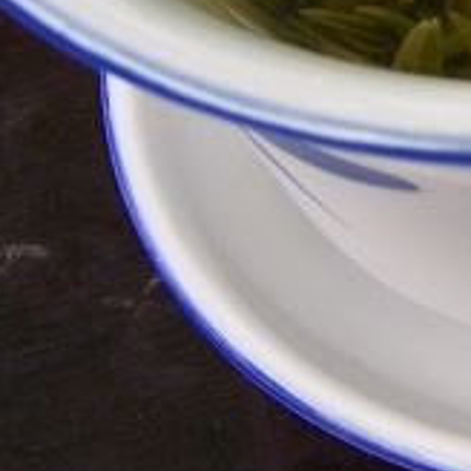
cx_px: 712
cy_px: -184
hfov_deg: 12.9
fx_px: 1970
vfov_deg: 13.1
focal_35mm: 128
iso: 80
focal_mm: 5.5
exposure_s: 1/125
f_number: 3.4
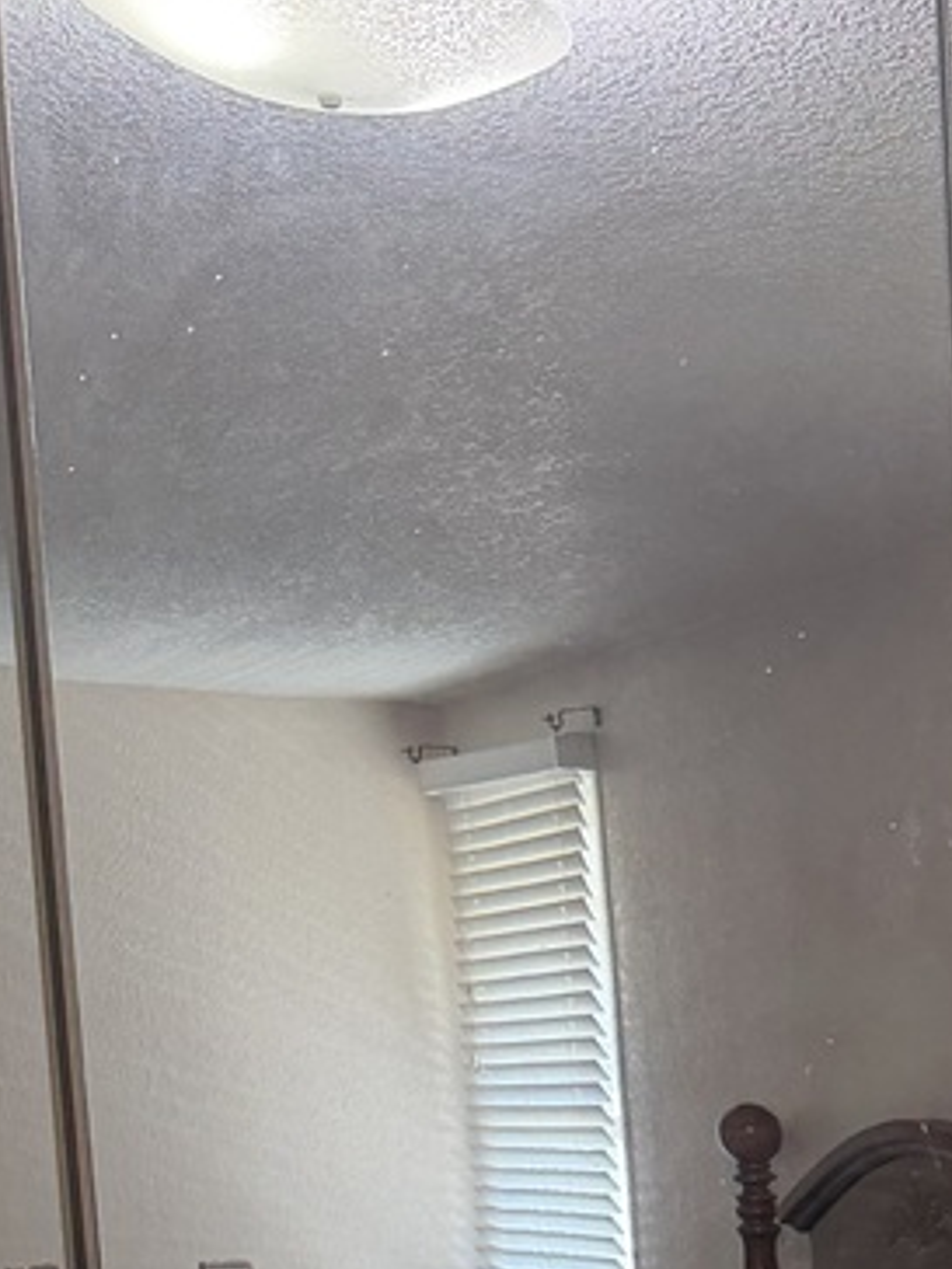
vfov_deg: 19.1
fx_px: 3484
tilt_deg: -10.7
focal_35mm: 95
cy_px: 1649
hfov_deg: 14.5
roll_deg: +0.9
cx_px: 1409
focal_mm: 6.76
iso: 125
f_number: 1.78
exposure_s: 1/60
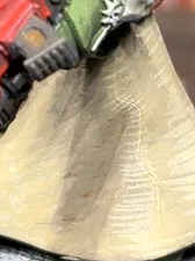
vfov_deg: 7.9
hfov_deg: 5.9
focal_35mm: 250
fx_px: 1883
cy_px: -32
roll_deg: -0.2
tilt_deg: -15.0
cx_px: 24
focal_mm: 5.96
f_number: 1.6
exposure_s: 1/60
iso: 40
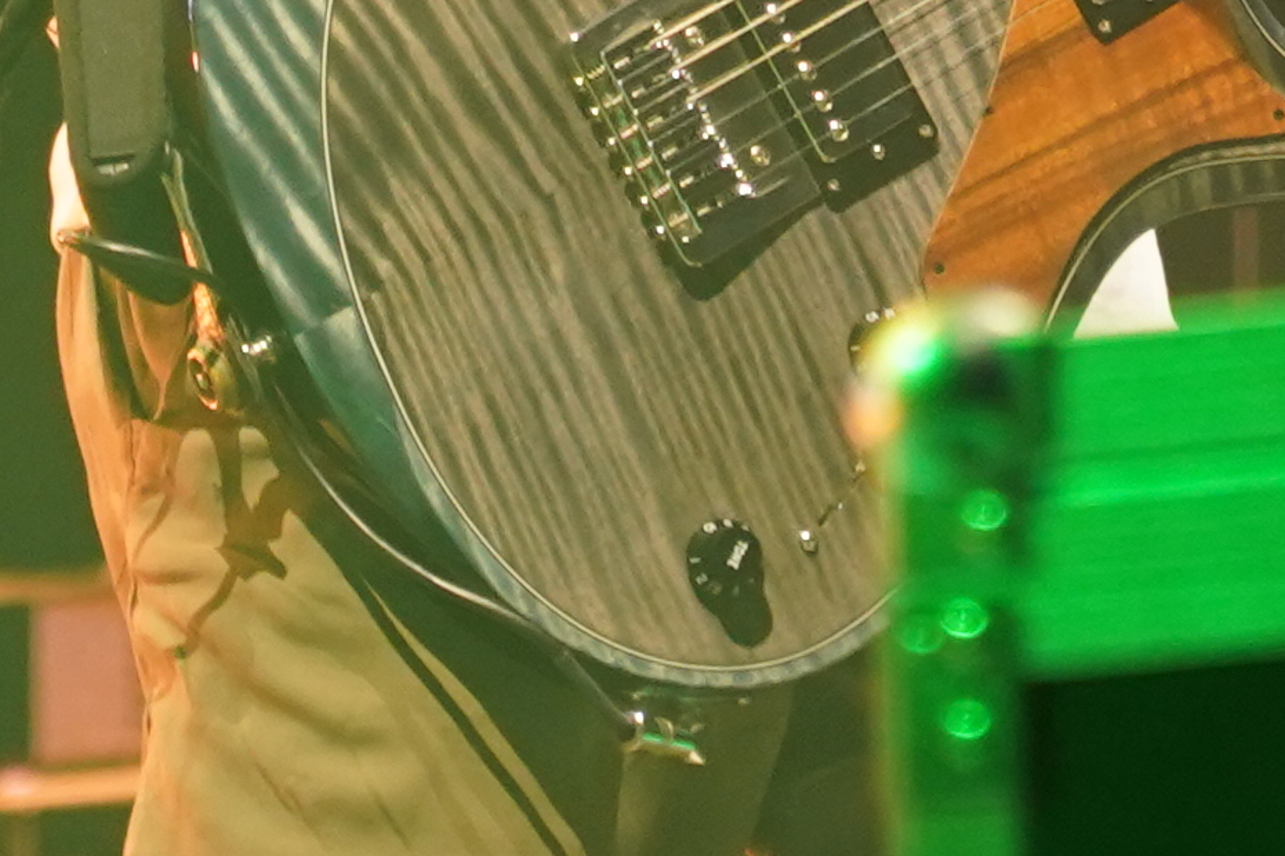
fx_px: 24155
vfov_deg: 2.0
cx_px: 1039
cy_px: -1835
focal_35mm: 677
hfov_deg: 3.0
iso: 1600
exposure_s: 1/160
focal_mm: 105
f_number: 4
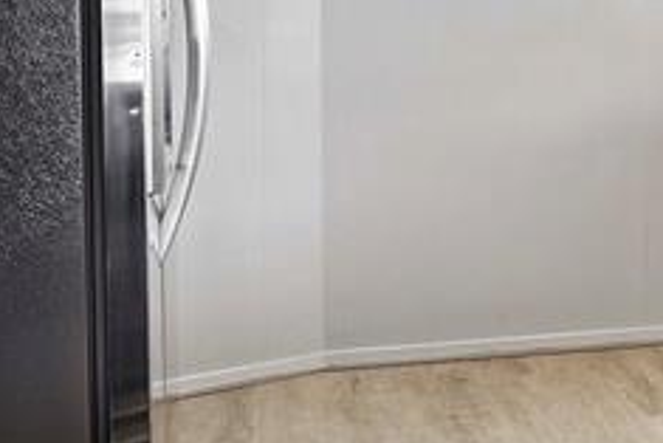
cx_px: 1394
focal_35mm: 61
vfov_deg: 21.3
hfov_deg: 18.1
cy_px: -34
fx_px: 1124
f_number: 8
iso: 640
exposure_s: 1/2.5
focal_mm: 14
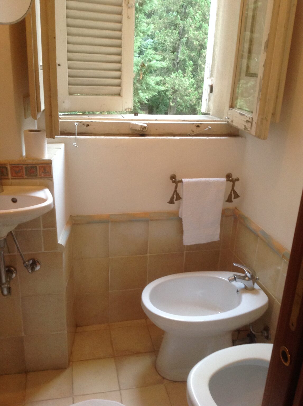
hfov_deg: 40.6
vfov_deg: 52.7
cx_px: 152
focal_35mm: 35
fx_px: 410
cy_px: 203
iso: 200
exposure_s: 1/15
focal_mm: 4.28
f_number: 2.4
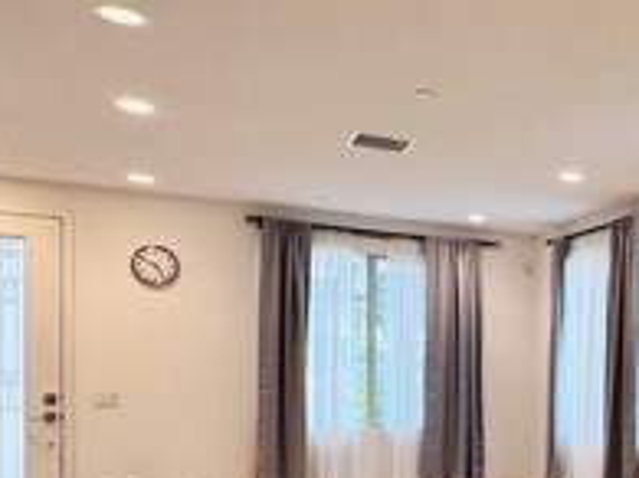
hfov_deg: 33.8
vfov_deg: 30.6
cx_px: 757
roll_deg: -0.8
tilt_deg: -1.6
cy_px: 393
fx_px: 849
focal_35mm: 46
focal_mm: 2.22
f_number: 2.2
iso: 100
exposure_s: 1/120
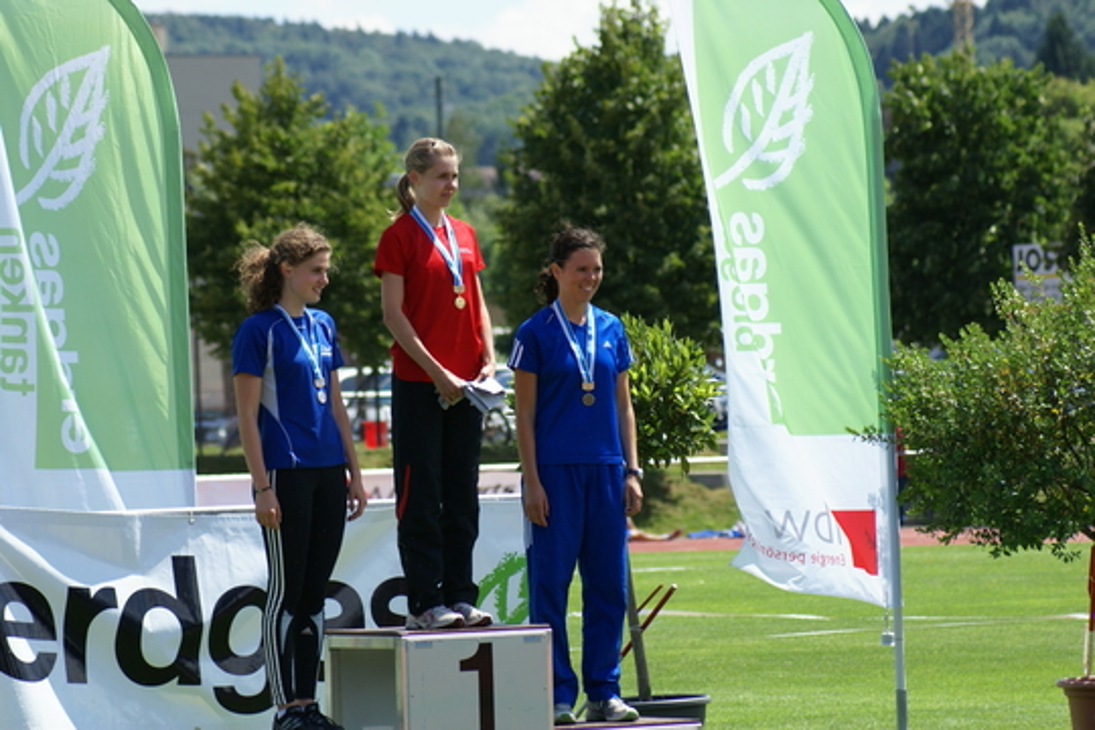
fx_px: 7299
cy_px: 365
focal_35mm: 240
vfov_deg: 5.7
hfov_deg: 8.6
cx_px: 548
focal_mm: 160
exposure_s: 1/500
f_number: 5.6
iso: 125
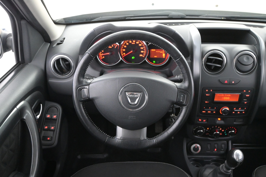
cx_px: 133
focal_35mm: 32
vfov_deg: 40.8
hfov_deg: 58.3
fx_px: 238
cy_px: 88
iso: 5000
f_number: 4
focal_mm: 21.5
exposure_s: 1/30
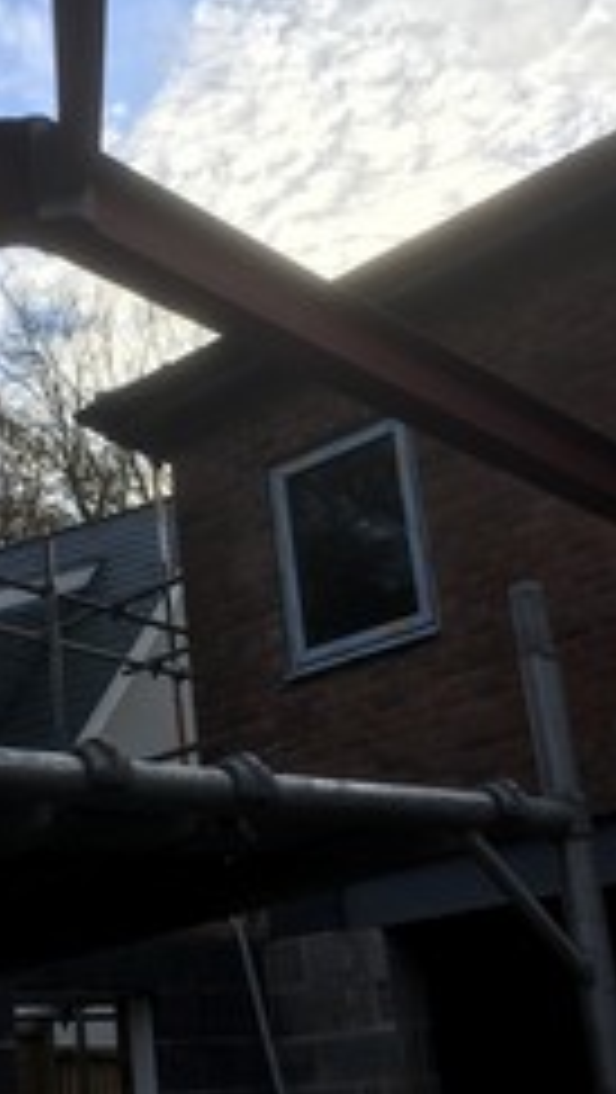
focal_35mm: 52
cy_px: 590
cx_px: 153
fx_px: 1507
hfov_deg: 22.9
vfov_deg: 39.8
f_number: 2.2
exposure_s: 1/818
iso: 25
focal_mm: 4.15
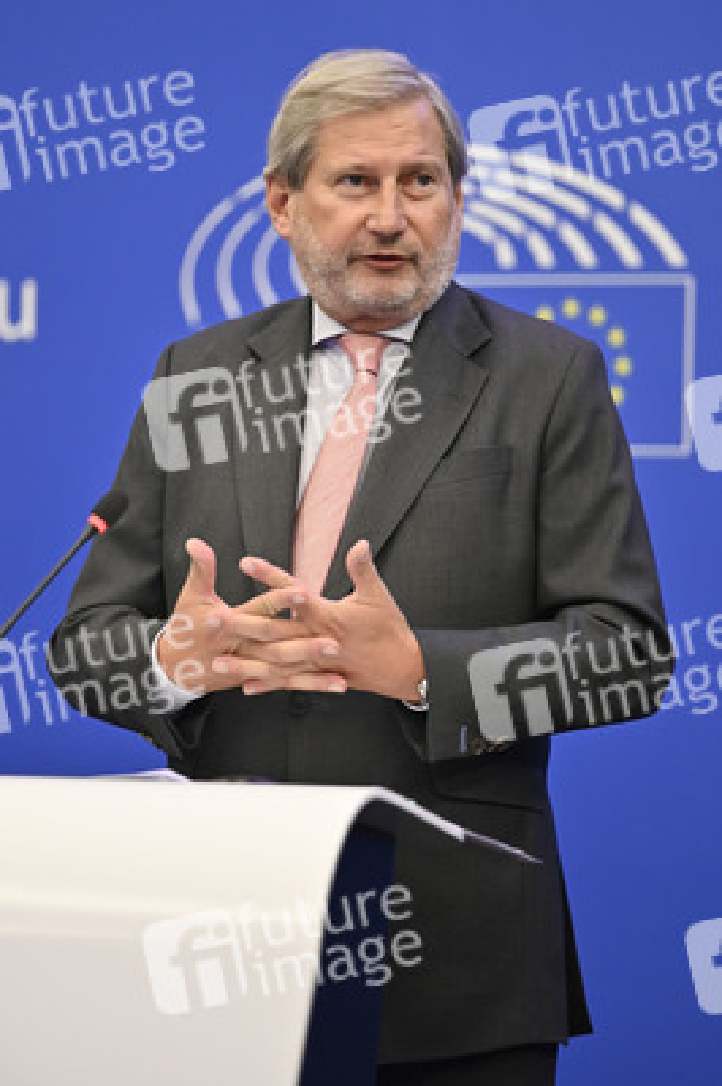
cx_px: 361
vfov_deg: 11.4
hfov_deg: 7.6
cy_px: 543
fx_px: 5424
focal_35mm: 180
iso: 2000
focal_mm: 180
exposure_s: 1/320
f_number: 2.8
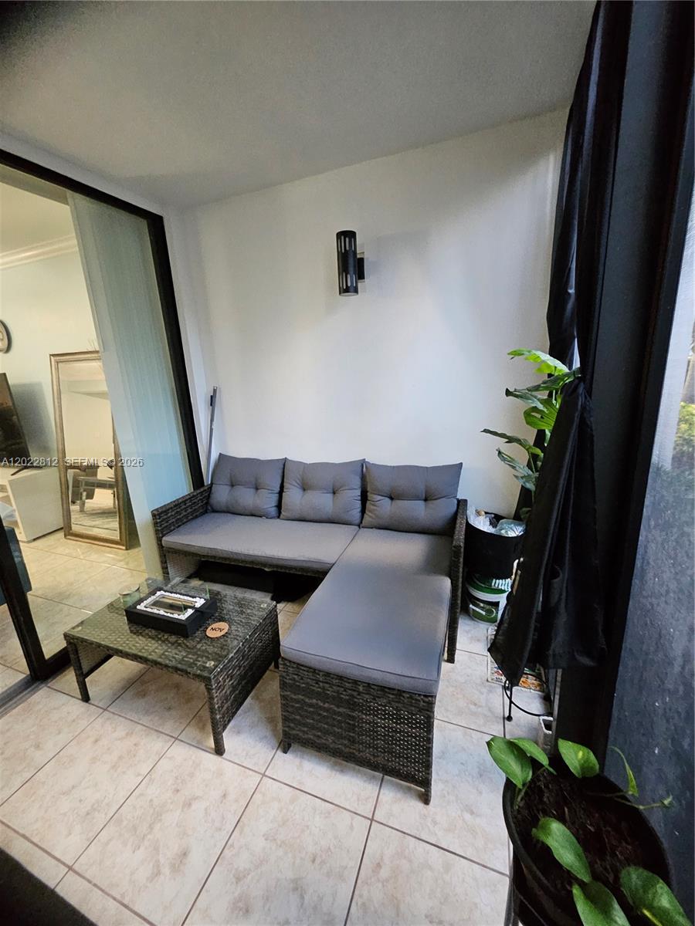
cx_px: 348
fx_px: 348
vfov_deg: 106.2
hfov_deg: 89.9
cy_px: 463
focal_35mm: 13
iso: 640
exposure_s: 1/30
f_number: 2.2
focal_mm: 1.74
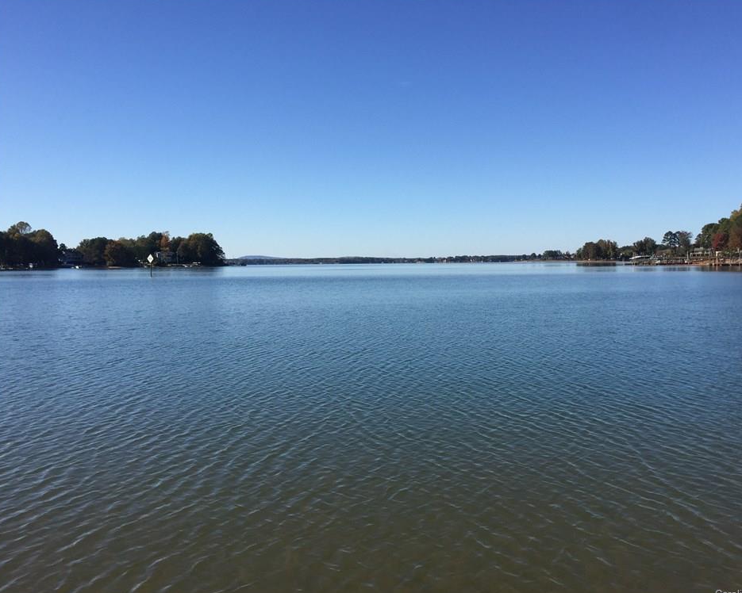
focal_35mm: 31
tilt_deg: -2.0
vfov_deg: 47.1
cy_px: 297
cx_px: 400
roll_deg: -0.2
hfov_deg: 57.1
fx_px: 681
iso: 32
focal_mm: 4.15
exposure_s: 1/1980
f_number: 2.2
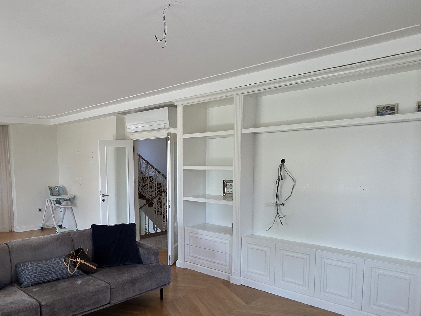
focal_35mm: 27
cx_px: 144
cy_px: 205
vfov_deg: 50.6
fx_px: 328
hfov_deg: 63.8
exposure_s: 1/120
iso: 250
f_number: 1.9
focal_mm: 2.2
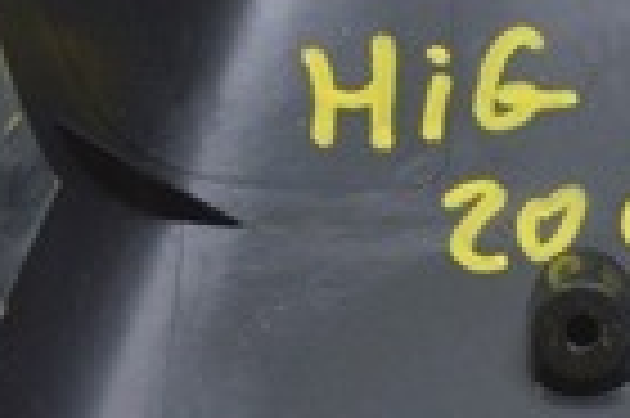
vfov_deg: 8.3
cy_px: 222
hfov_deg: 12.4
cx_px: 526
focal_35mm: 165
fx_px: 2884
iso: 400
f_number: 5.6
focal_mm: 24
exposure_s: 1/20
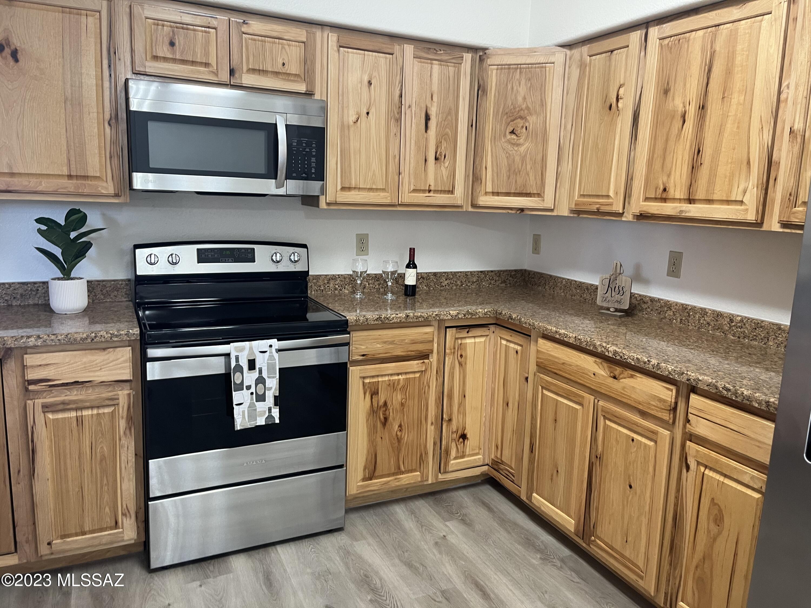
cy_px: 304
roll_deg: -2.6
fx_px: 609
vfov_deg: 53.1
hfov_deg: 67.3
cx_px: 406
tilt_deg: -9.1
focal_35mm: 26
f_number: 1.6
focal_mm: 5.1
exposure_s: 1/60
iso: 100
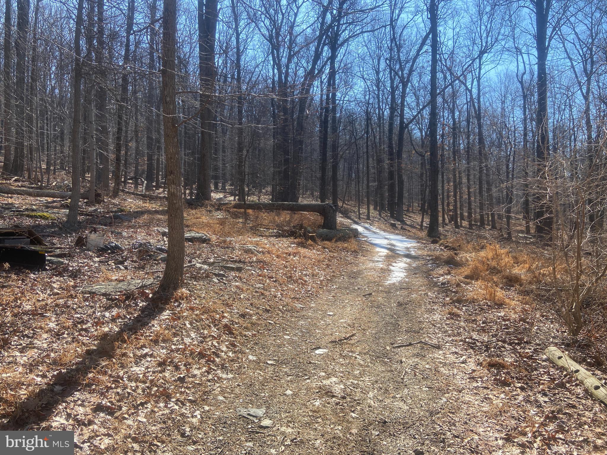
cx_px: 304
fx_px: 456
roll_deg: +1.2
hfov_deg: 67.3
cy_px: 228
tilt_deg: +0.9
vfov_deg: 53.1
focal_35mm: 26
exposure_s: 1/1232
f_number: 1.8
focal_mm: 4.25
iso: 32
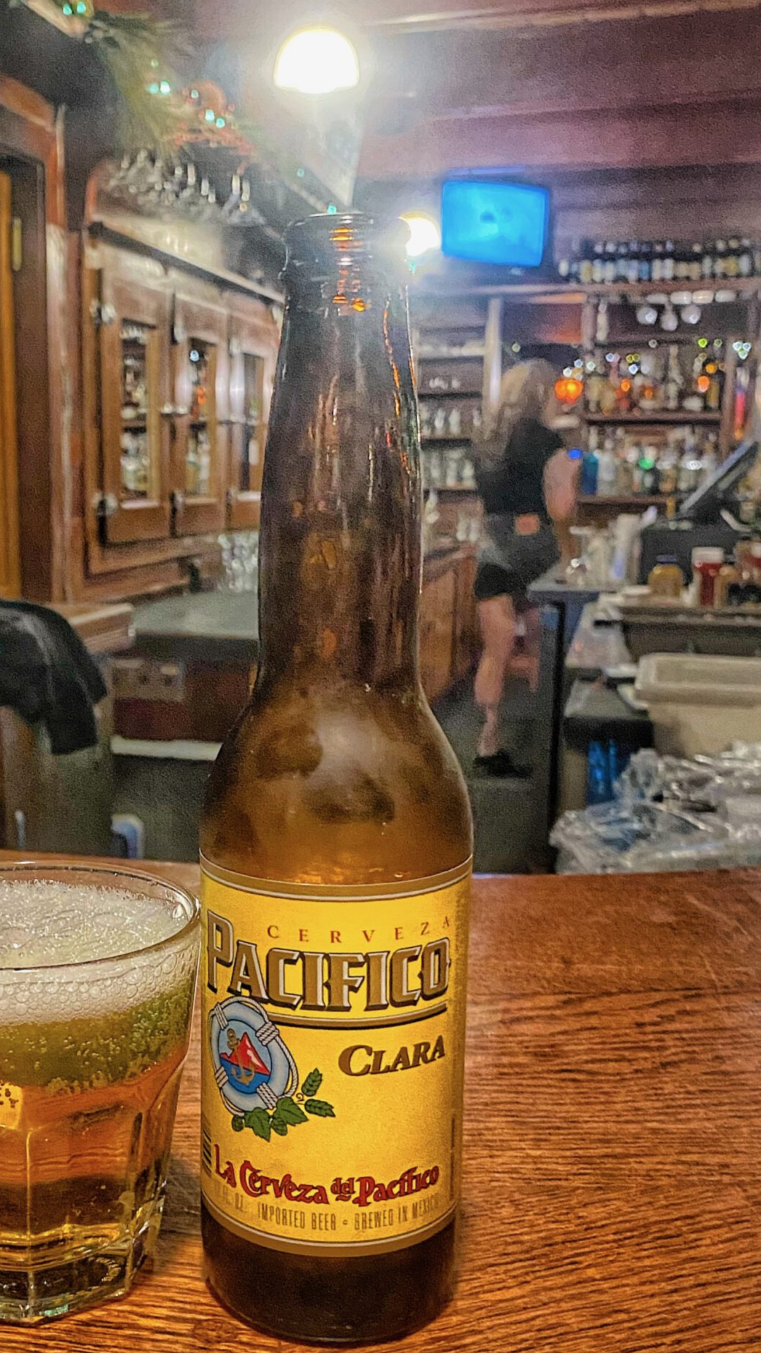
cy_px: 787
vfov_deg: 51.4
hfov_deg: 29.9
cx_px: 183
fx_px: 1399
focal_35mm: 39
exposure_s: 1/30
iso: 800
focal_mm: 4.25
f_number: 1.8
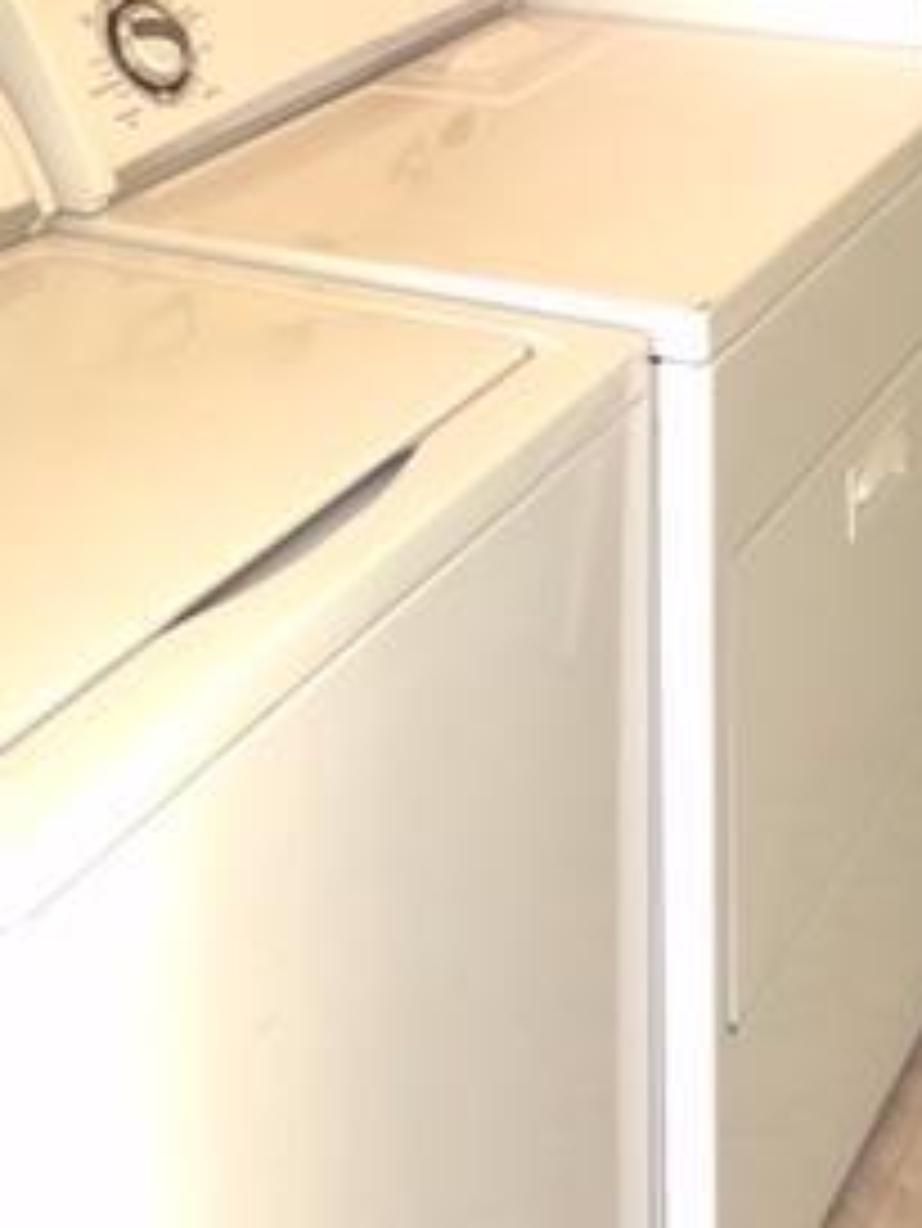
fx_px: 2413
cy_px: -31
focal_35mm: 68
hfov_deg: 21.6
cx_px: 540
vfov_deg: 26.8
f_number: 2.2
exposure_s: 1/60
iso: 40
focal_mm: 4.15
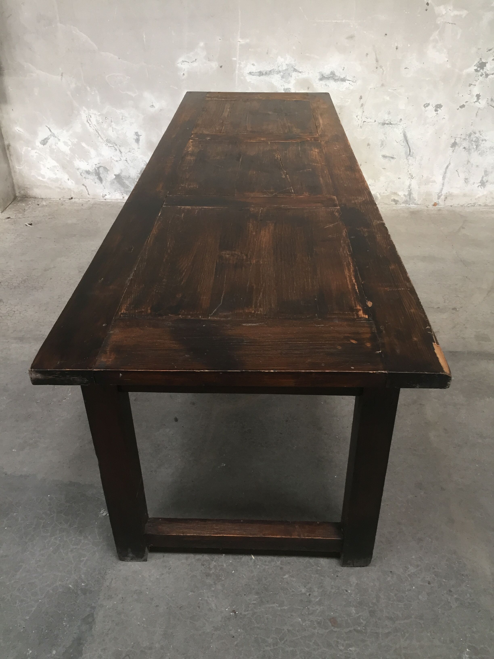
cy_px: 330
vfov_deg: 61.7
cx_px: 247
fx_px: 552
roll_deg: +1.1
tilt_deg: -33.6
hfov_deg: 48.2
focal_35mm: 29
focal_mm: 4.15
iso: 100
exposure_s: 1/33
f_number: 2.2
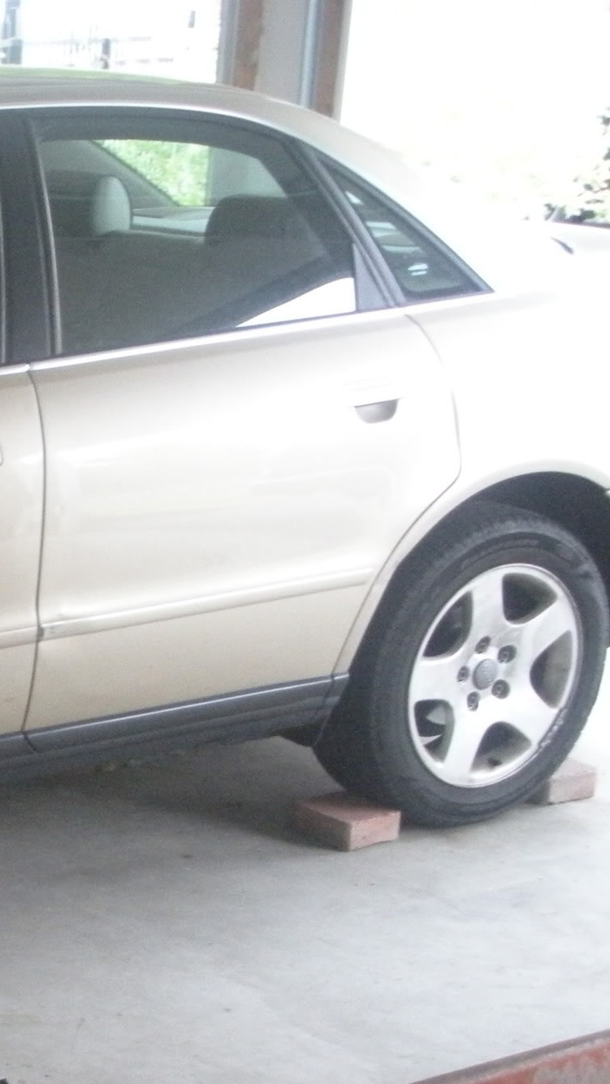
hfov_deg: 14.7
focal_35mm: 76
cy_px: 738
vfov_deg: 27.7
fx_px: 2185
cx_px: -316
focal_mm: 6.3
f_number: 3.5
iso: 400
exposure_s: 1/42.3
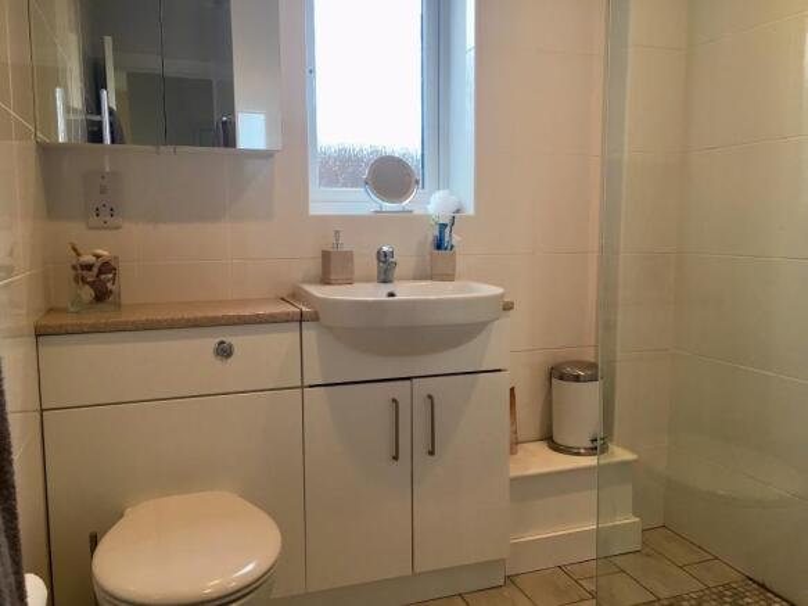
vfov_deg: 48.2
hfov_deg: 61.7
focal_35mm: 29
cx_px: 404
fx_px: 677
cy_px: 303
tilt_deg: -6.7
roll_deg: -0.3
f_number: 2.2
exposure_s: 1/33
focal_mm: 4.15
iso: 25
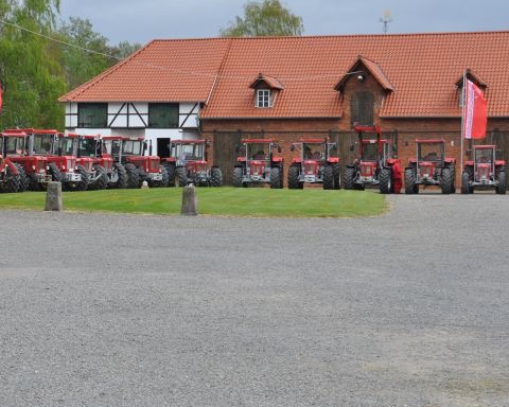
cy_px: 178
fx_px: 1341
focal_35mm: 89
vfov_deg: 17.3
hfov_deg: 21.5
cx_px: 204
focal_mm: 38
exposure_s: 1/320
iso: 200
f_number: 9
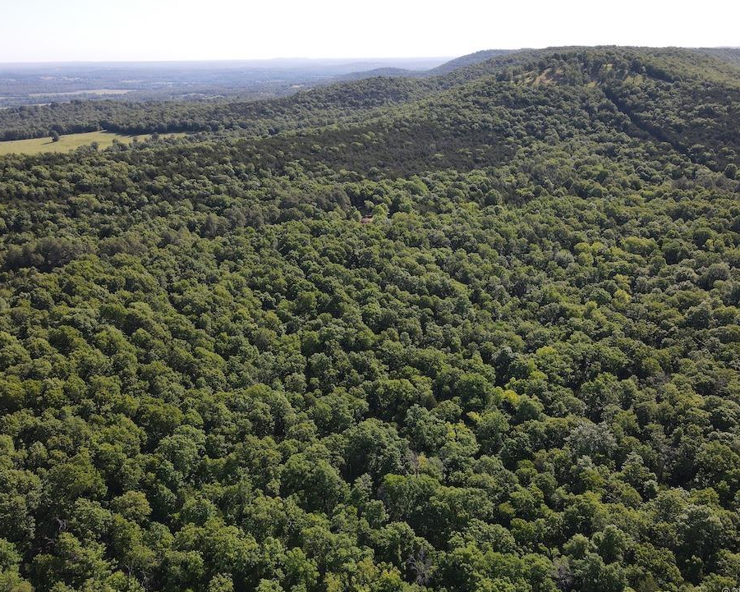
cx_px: 393
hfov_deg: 66.0
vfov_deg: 54.9
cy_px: 296
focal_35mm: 26
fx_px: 569
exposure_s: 1/25
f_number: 2.8
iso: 100
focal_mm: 4.5
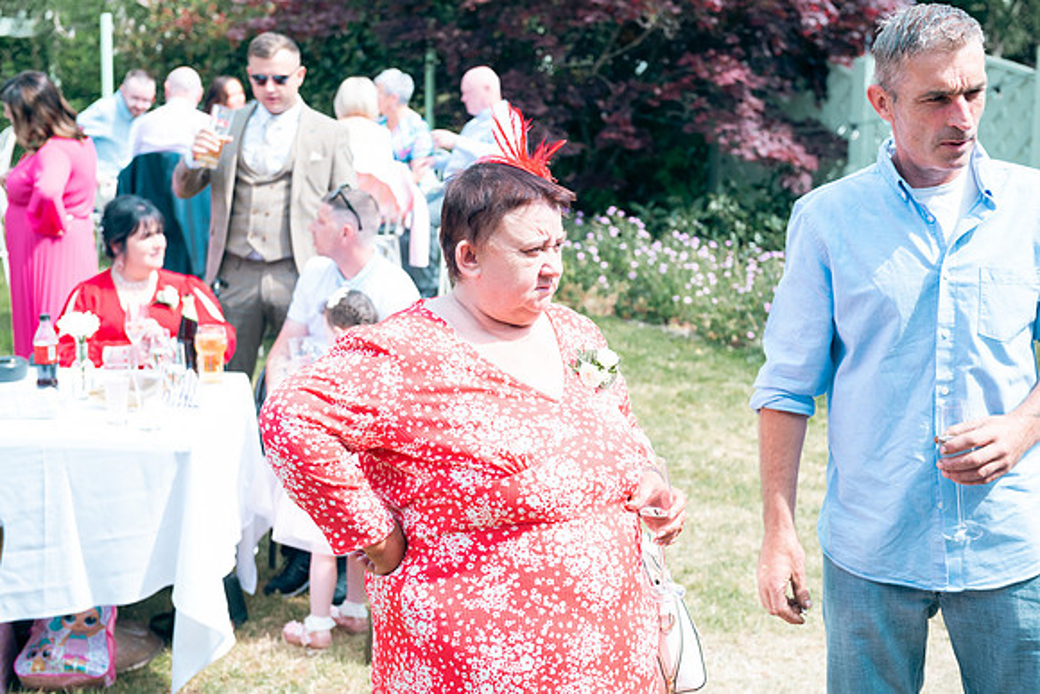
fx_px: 1589
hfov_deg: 36.2
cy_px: 347
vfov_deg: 24.6
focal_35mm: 55
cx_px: 520
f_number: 5
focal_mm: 55
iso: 100
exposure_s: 1/200
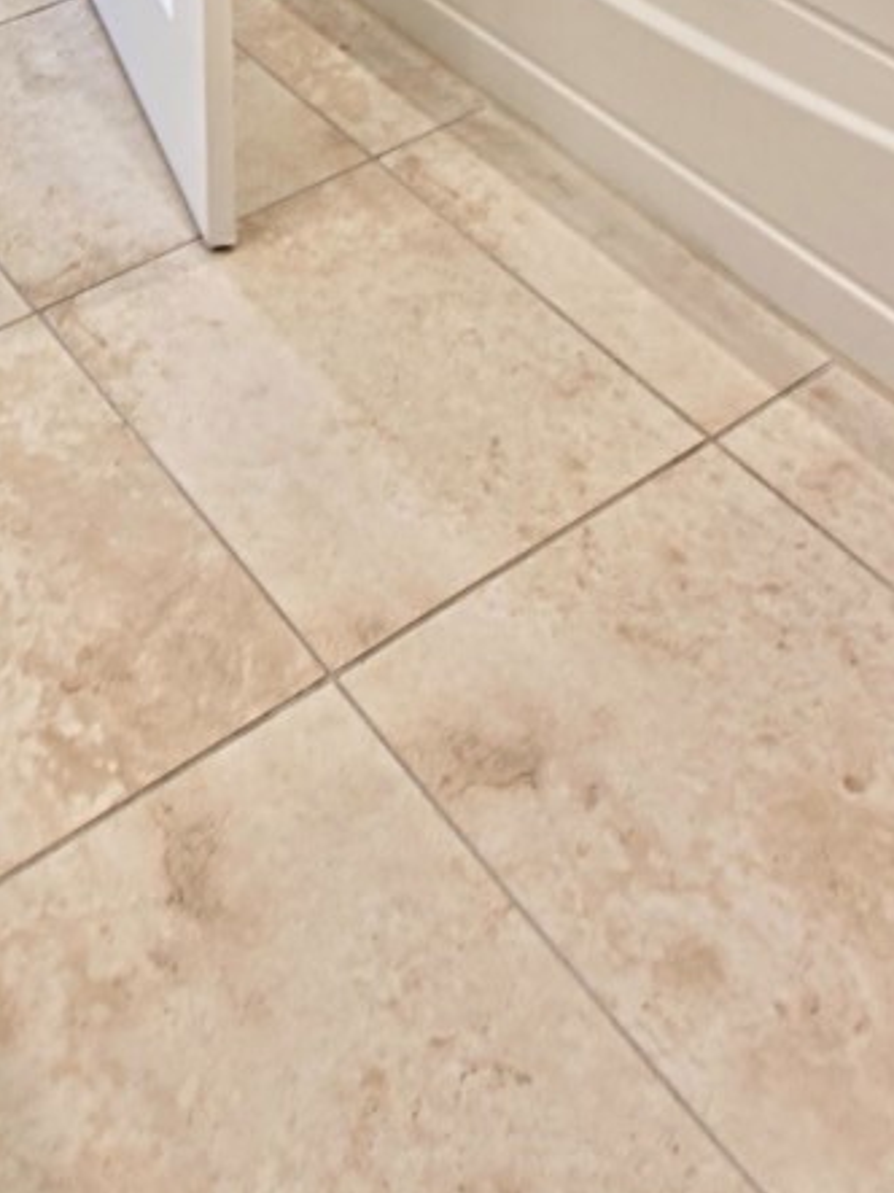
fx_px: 1619
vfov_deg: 23.9
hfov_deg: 28.7
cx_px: -30
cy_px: -848
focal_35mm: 47
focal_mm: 2.2
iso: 50
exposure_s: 1/20
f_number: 2.2
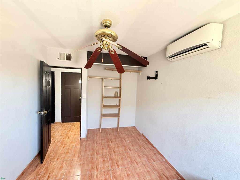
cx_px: 120
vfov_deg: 85.7
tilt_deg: -2.1
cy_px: 90
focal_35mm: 14
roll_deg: -1.3
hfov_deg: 102.1
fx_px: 97
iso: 320
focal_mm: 2.22
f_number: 2.2
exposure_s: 1/99
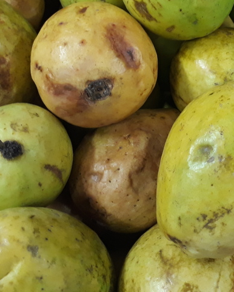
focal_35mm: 56
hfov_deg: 26.2
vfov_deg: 33.0
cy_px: 80
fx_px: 484
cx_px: 213
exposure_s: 1/17
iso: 160
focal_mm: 3.6
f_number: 1.9
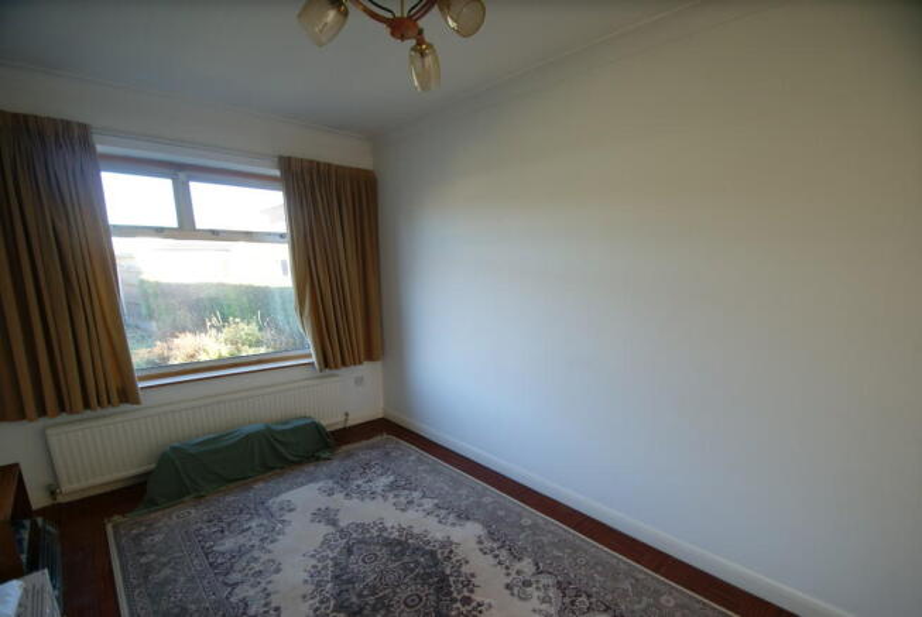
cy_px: 308
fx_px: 385
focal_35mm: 15
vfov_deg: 77.5
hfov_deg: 100.3
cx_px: 461
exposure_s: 1/30
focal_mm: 10
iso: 125
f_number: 3.5
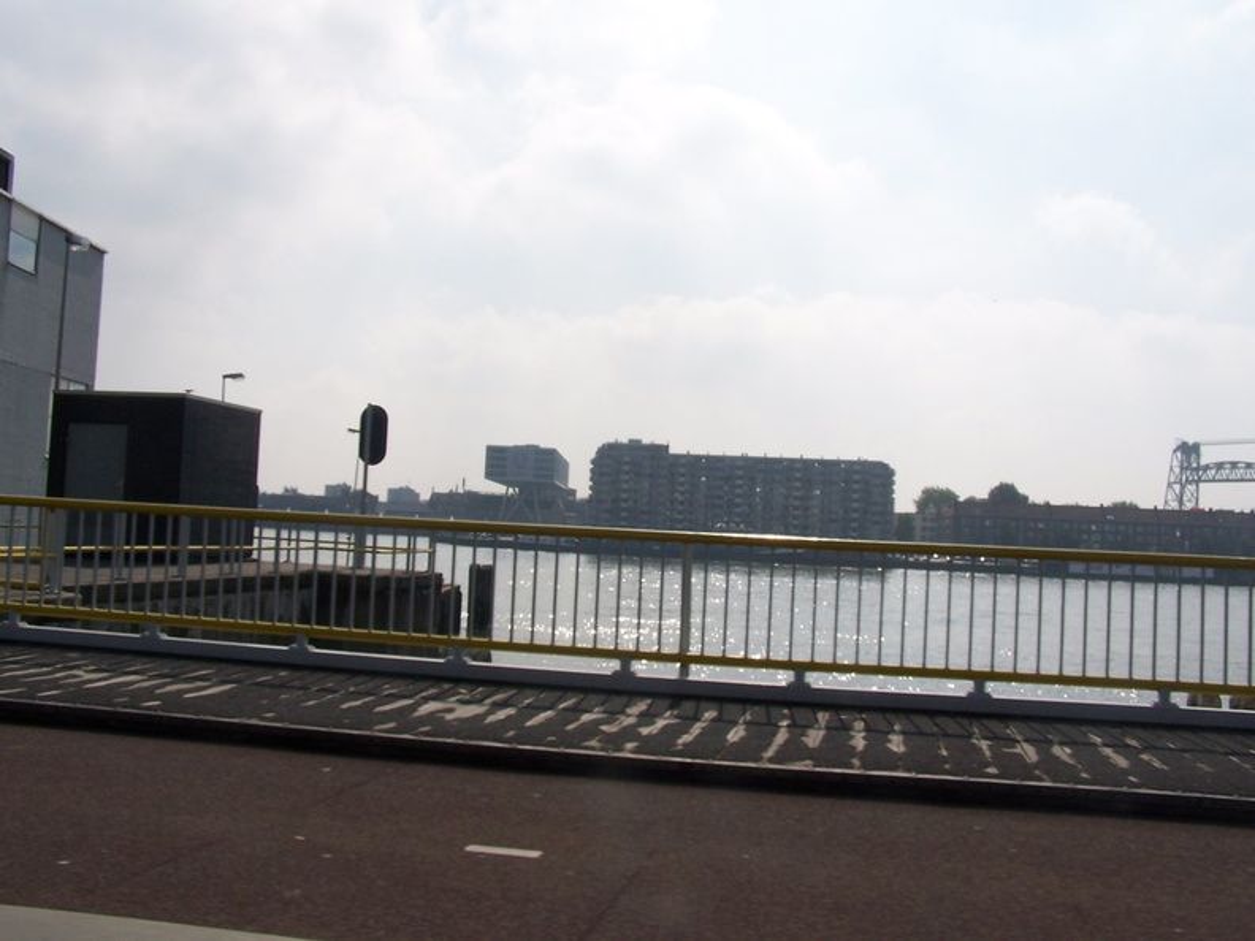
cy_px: 470
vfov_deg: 37.7
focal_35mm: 38
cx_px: 628
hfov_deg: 49.0
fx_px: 1378
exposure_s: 1/750
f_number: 5.6
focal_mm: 6.3
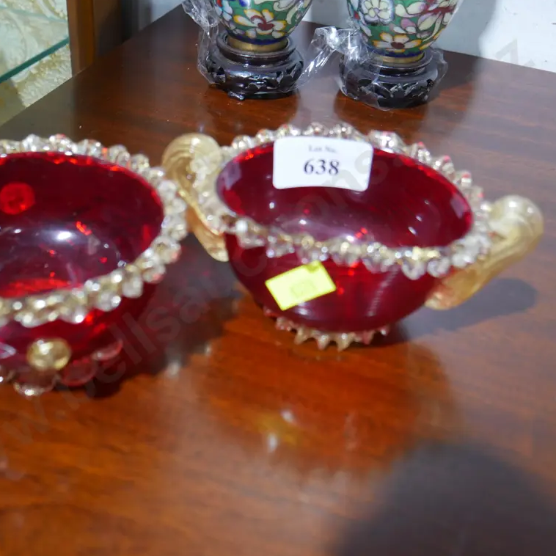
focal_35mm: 43
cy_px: 277
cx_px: 224
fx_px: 781
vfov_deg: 39.2
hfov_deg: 39.0
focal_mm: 18
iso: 1000
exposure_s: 1/60
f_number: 4
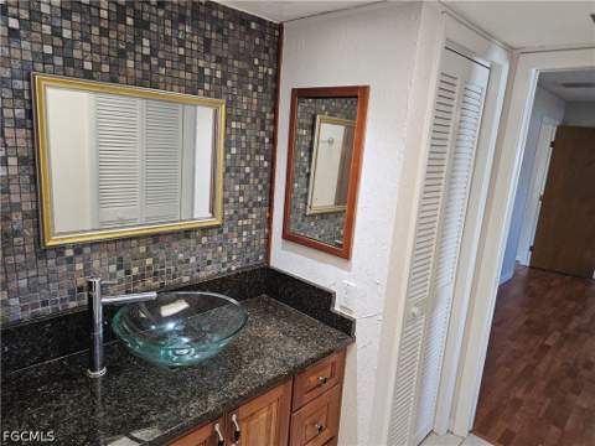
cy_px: 223
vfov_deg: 58.9
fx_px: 395
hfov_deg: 73.9
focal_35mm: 23
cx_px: 298
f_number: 1.7
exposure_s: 1/120
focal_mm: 6.3
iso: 250
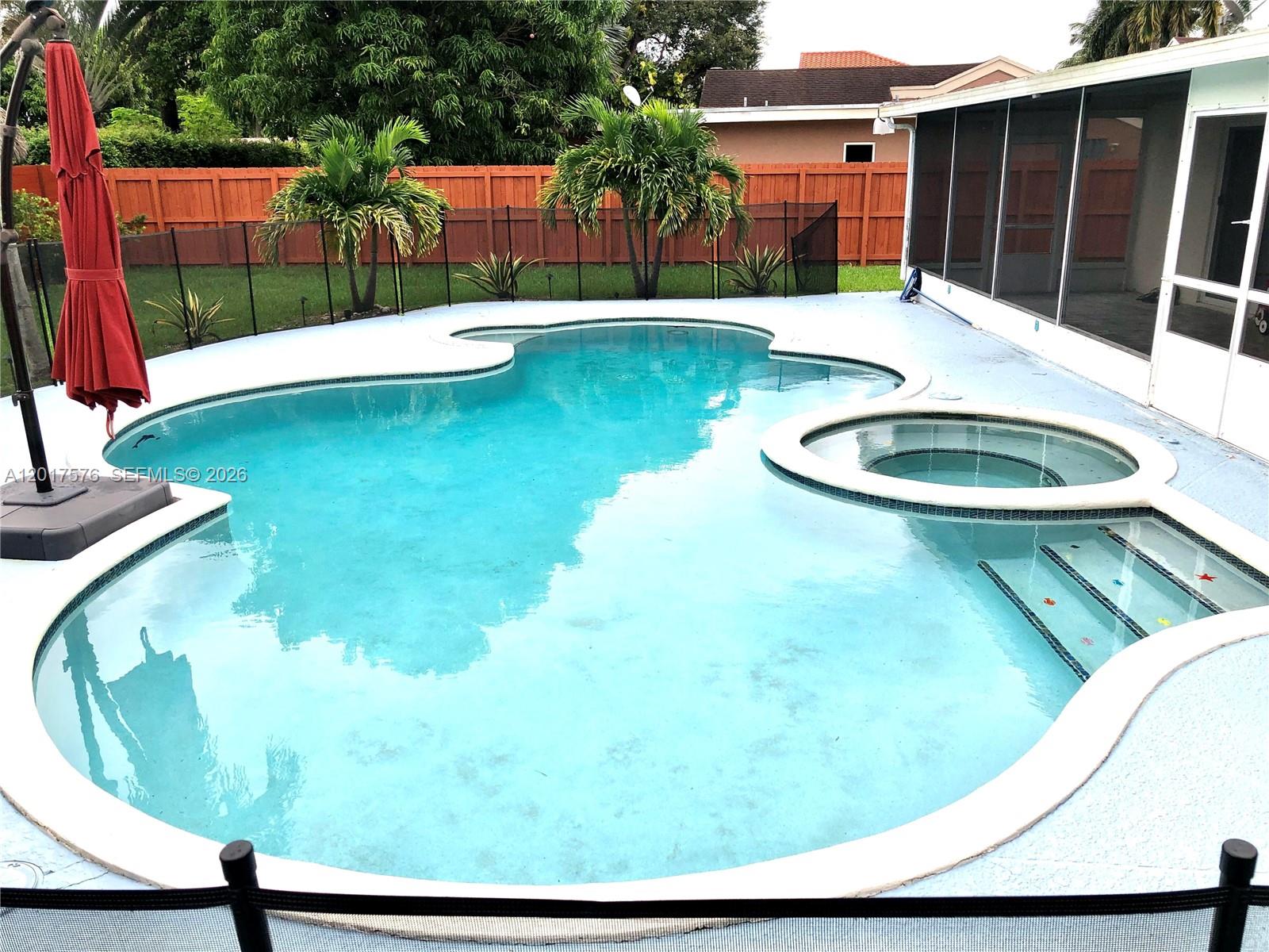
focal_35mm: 28
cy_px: 476
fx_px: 1026
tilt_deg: -16.9
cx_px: 634
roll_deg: +1.0
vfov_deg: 49.7
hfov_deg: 63.4
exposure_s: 1/188
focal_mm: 4
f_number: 1.8
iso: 20
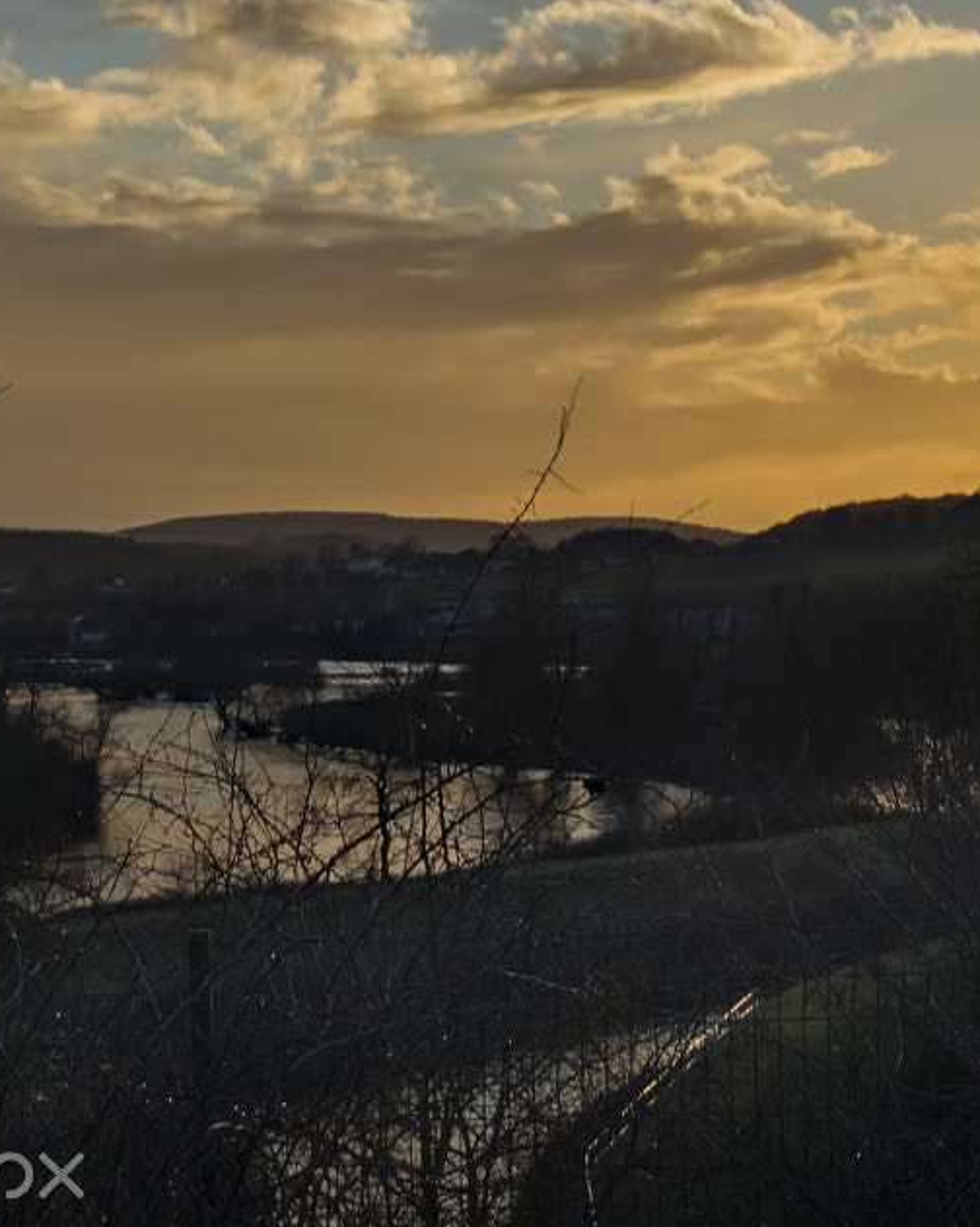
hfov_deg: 18.0
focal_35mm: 81
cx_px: 1157
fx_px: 2940
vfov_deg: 23.5
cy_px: 414
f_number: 22
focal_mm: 34
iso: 50
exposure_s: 1/320
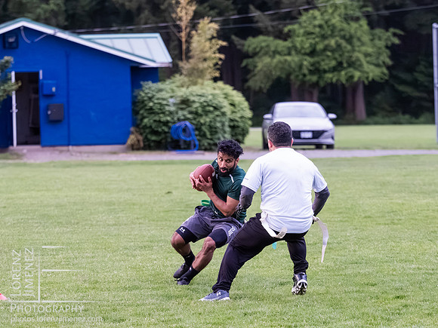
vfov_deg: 6.5
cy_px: 164
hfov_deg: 8.6
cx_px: 219
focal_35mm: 230
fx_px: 2910
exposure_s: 1/1250
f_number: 4
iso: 6400
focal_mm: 115
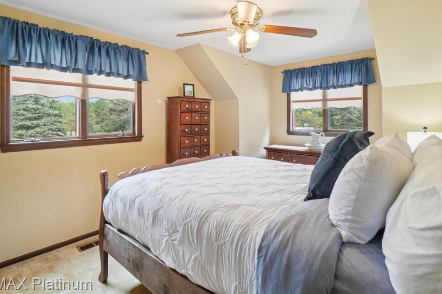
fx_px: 221
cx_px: 230
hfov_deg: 90.0
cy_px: 118
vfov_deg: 66.7
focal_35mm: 18
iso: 500
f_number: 8
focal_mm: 10
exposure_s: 1/30
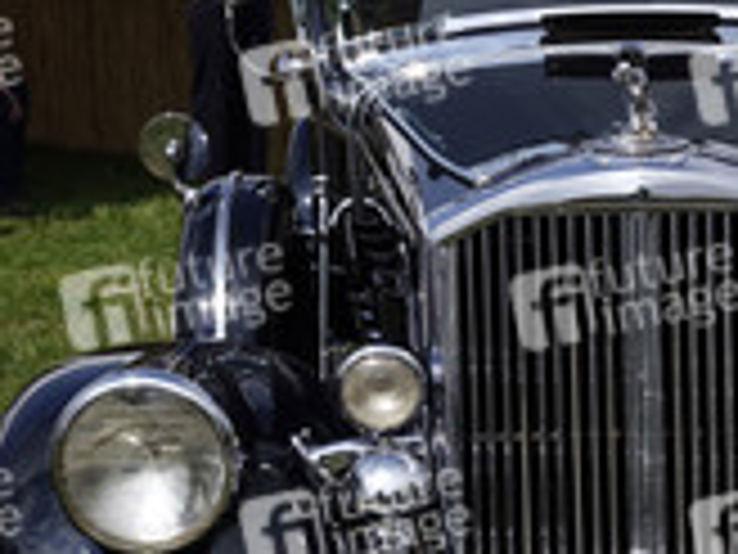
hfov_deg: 16.3
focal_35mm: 119
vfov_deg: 12.4
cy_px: 410
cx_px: 686
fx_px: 2537
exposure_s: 1/640
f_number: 6.3
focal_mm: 16.43
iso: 100
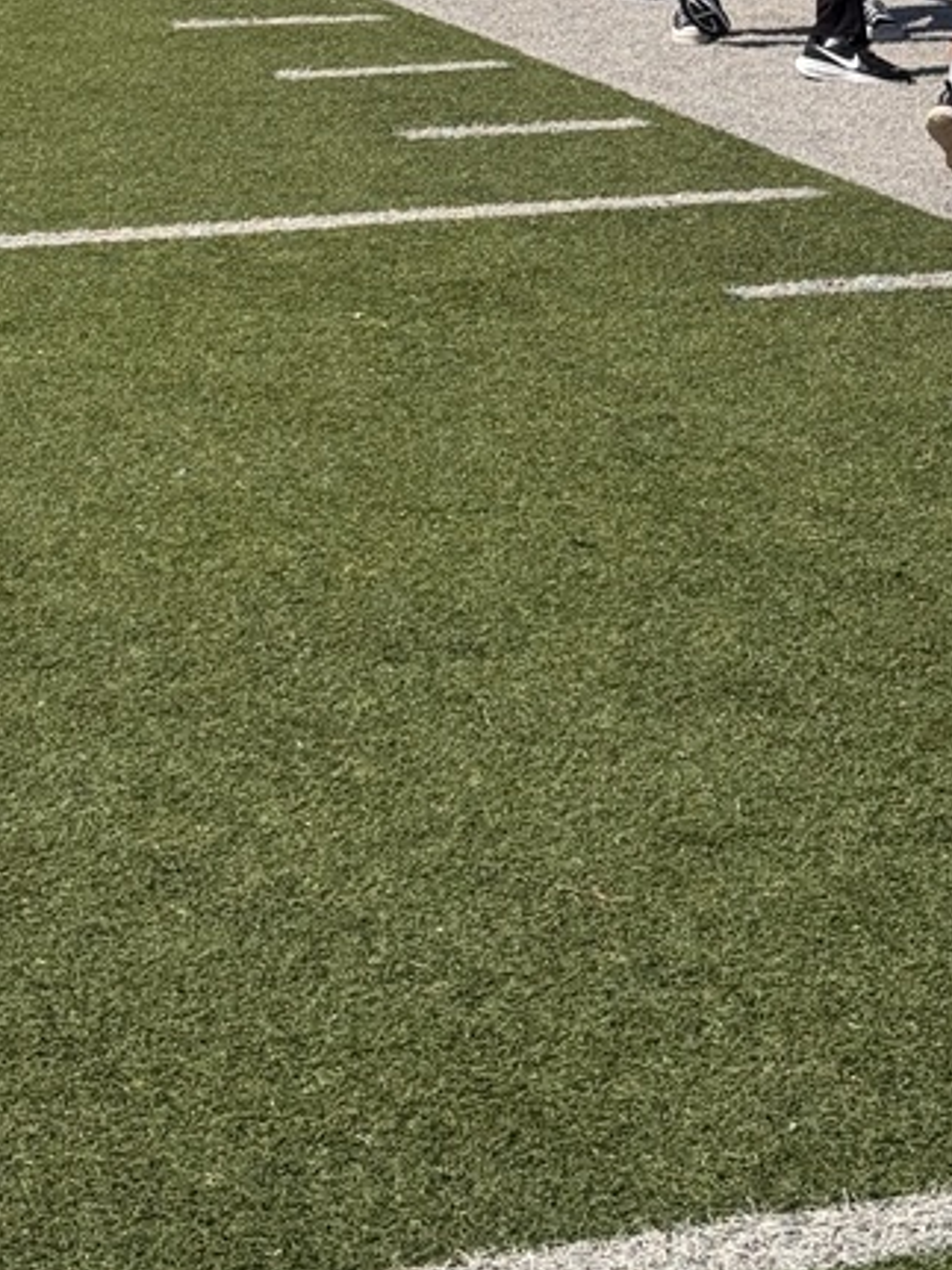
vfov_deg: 16.9
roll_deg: -0.6
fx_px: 4182
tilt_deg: -9.7
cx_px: 407
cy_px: -6
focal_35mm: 114
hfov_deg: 13.0
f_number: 1.78
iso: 64
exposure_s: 1/5376
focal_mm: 6.76
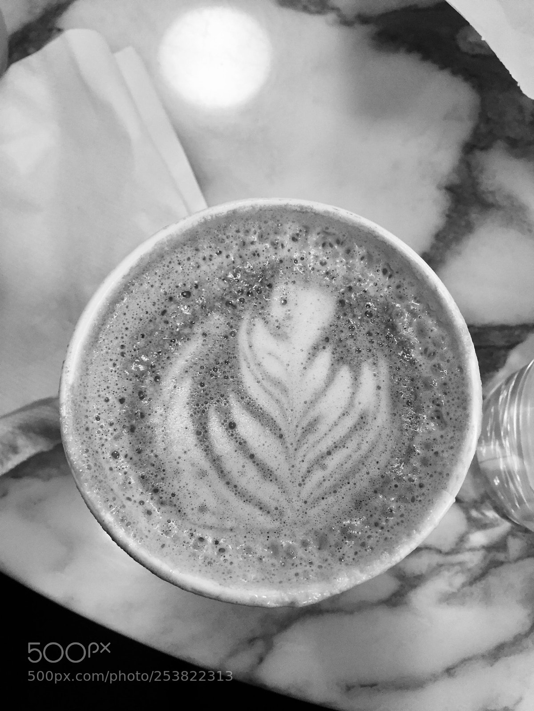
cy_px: 356
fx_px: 596
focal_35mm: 29
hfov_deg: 48.2
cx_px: 267
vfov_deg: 61.7
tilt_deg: -78.8
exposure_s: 1/30
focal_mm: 4.15
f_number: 2.2
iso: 125
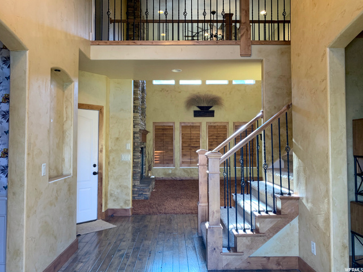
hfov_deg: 67.3
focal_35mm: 26
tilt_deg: +0.9
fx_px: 273
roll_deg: -0.2
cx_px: 182
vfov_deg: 53.1
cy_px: 136
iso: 100
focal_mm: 4.25
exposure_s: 1/60
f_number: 1.8
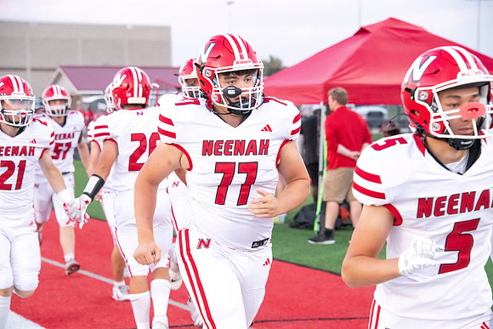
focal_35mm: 135
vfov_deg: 10.2
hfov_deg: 15.2
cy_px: 164
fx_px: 1849
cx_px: 246
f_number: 7.1
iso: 10000
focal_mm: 135
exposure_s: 1/640
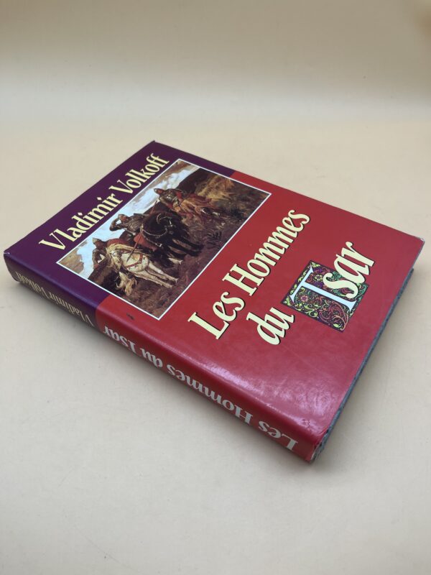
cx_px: 216
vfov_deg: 67.3
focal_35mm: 26
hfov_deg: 53.1
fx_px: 432
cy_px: 288
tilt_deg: -47.8
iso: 40
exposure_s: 1/214
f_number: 1.6
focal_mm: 5.1
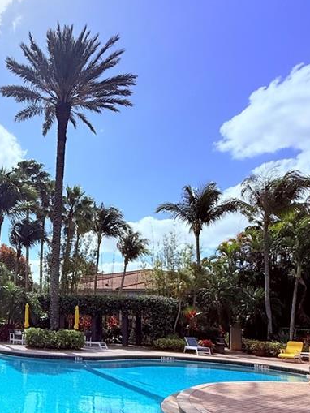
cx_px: 10
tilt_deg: +6.8
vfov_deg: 53.9
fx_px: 394
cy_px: 285
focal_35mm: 33
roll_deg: -3.0
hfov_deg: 38.7
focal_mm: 2.22
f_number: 2.2
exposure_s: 1/6173
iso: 64
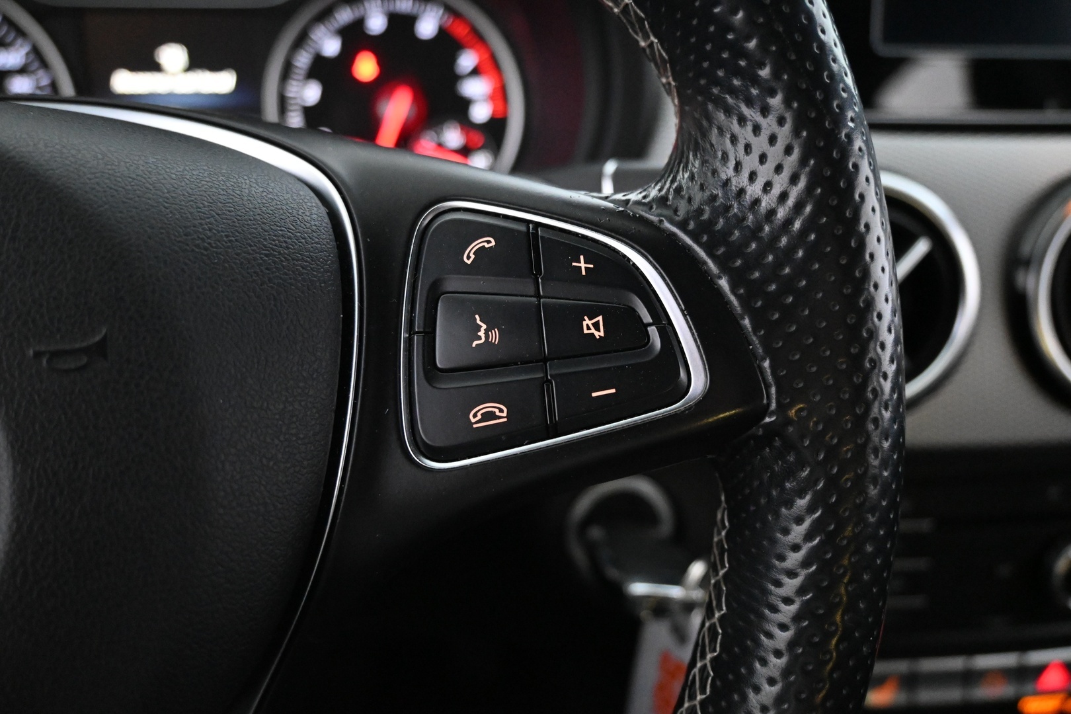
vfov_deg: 43.6
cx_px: 536
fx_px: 892
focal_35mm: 30
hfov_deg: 61.9
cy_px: 357
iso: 7200
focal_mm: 20
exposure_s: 1/30
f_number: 3.8
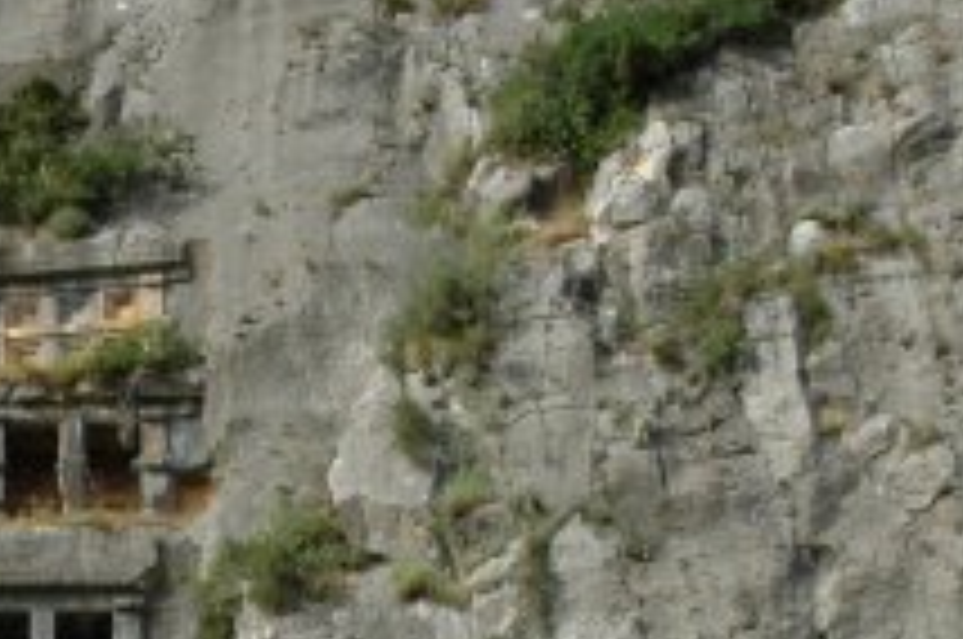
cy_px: 675
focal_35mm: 127
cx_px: 40
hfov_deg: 15.9
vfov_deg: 10.7
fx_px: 3384
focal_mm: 25
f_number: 10
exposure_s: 1/125
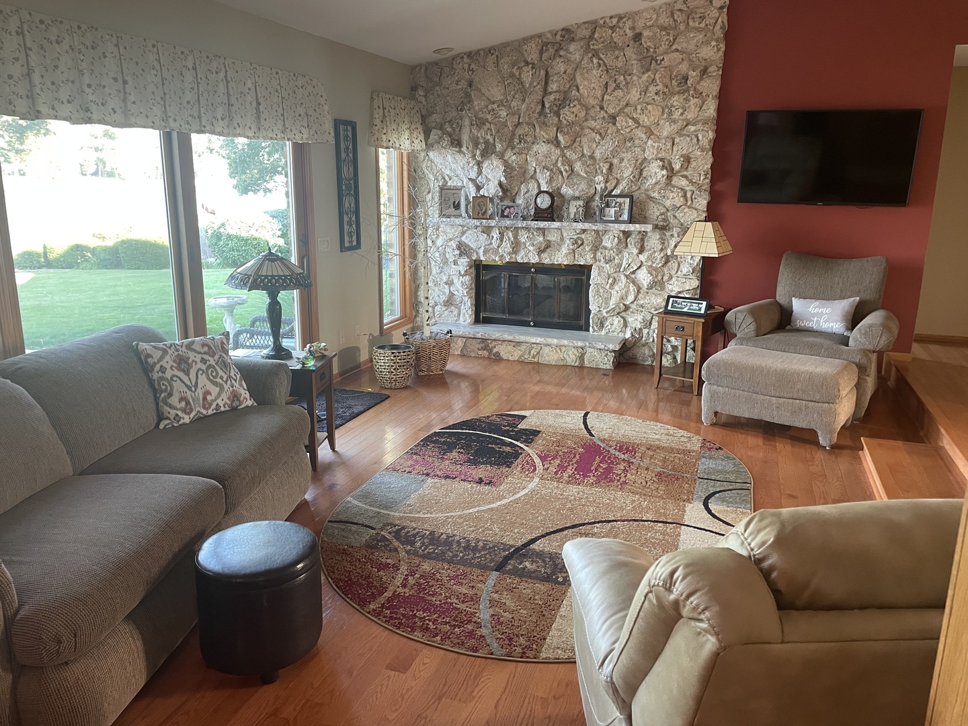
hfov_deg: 67.3
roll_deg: -0.6
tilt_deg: -13.5
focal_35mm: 26
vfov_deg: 53.1
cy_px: 363
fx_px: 727
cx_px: 484
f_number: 1.6
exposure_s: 1/60
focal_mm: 4.2
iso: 250
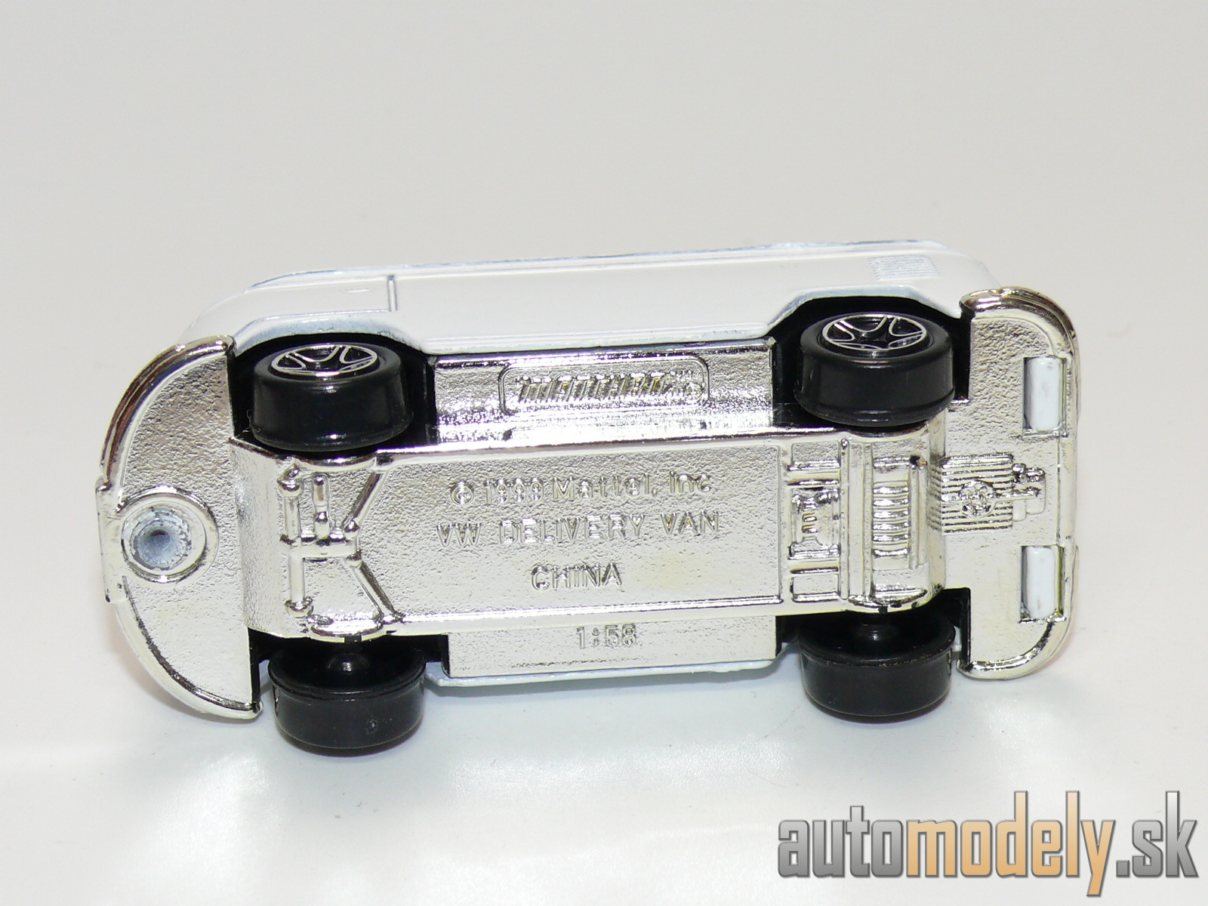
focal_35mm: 102
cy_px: 453
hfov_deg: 19.3
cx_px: 604
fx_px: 3560
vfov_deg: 14.5
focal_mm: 13.3
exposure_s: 1/30
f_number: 4
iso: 100
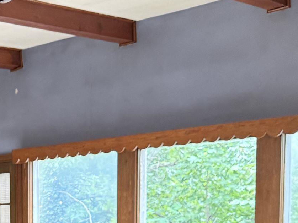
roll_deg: +1.6
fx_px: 757
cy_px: 305
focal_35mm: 88
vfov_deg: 15.8
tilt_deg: -6.3
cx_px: -94
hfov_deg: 20.3
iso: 400
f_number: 1.78
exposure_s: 1/60
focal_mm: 6.76
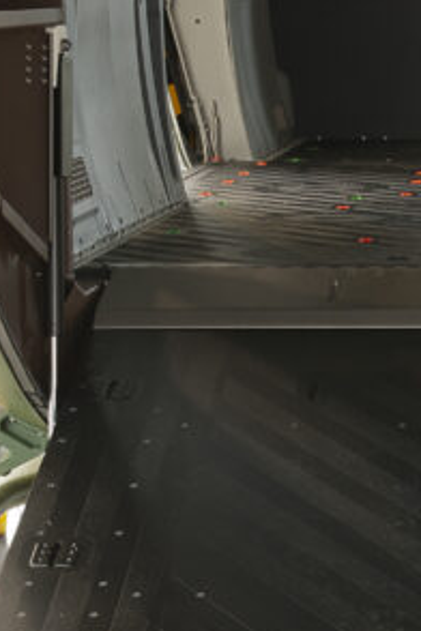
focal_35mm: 167
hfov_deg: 8.1
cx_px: 553
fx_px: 2929
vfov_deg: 12.3
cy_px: 388
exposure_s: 1.3
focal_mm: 48
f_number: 11
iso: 100
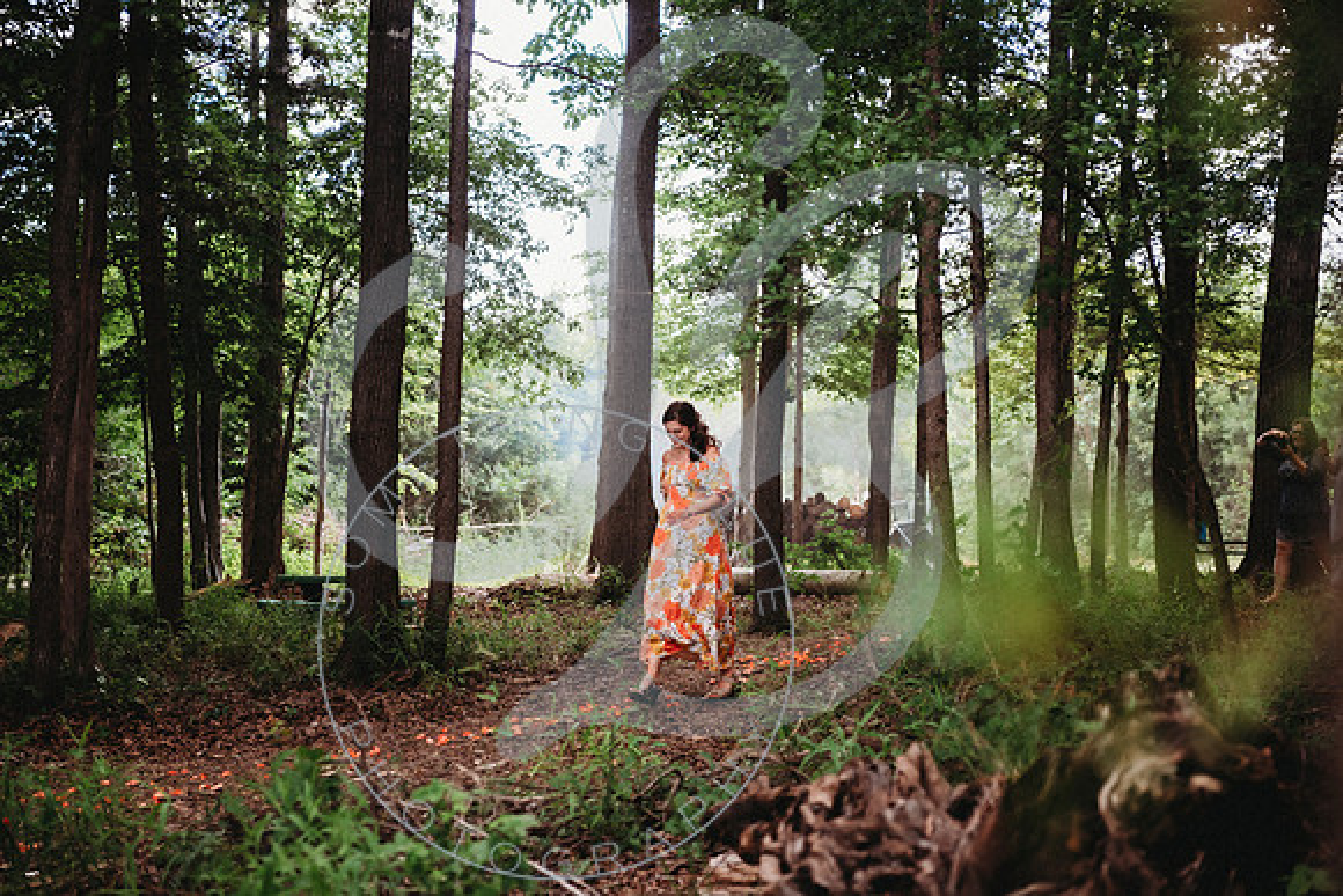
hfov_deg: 28.8
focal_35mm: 70
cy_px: 448
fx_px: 2612
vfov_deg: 19.5
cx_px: 672
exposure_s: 1/160
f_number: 2.8
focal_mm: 70
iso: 400
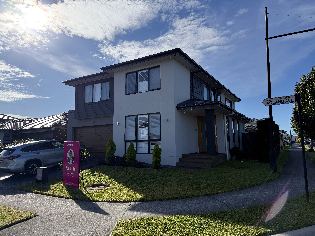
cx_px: 158
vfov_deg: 56.8
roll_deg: +0.1
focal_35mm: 24
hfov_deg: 71.6
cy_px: 118
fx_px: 218
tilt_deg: +7.5
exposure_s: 1/9091
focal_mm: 6.76
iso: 100
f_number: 1.78
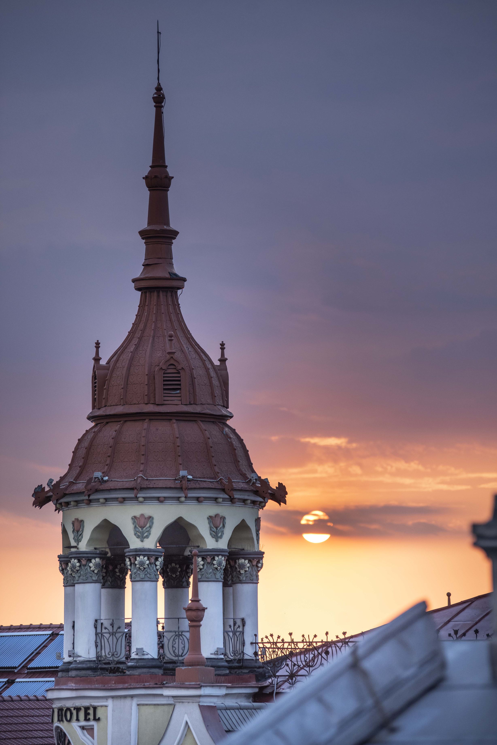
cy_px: 372
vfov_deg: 12.4
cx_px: 248
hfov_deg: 8.3
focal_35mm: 165
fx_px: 3414
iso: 400
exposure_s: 1/1600
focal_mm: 165
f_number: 3.5
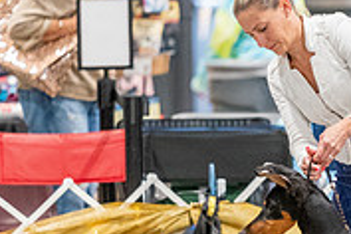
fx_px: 6376
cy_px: 170
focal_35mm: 654
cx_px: 317
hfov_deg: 3.2
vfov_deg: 2.1
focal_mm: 200
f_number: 2.8
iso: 8000
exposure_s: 1/250
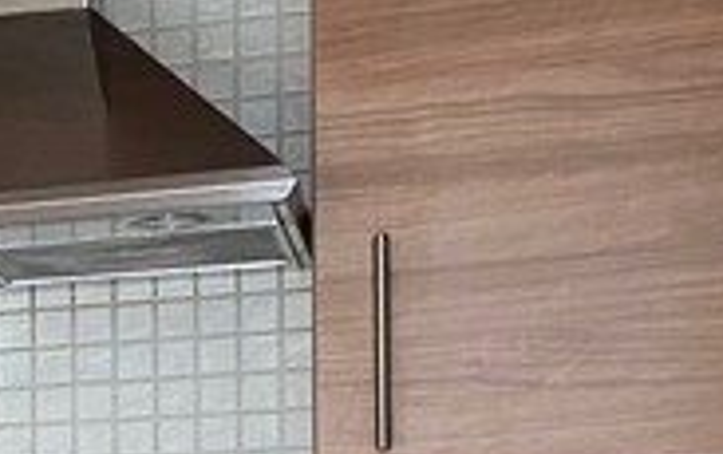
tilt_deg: -1.8
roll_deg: +1.6
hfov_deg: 11.3
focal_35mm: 154
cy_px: 876
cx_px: -1027
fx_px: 3039
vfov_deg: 8.2
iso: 125
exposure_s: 1/60
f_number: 1.8
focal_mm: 4.25
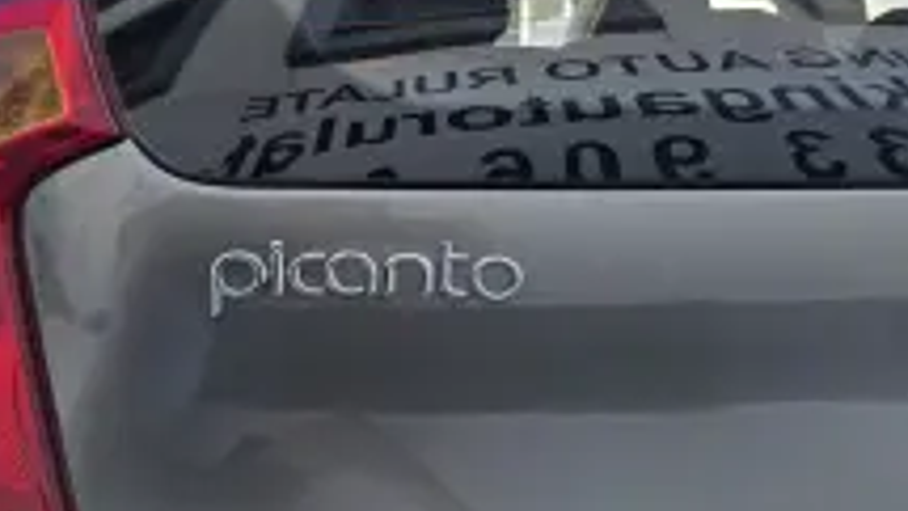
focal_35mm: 42
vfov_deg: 28.3
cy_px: 203
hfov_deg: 48.3
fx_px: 1011
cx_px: 401
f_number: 1.7
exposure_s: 1/360
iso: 12
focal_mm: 6.3
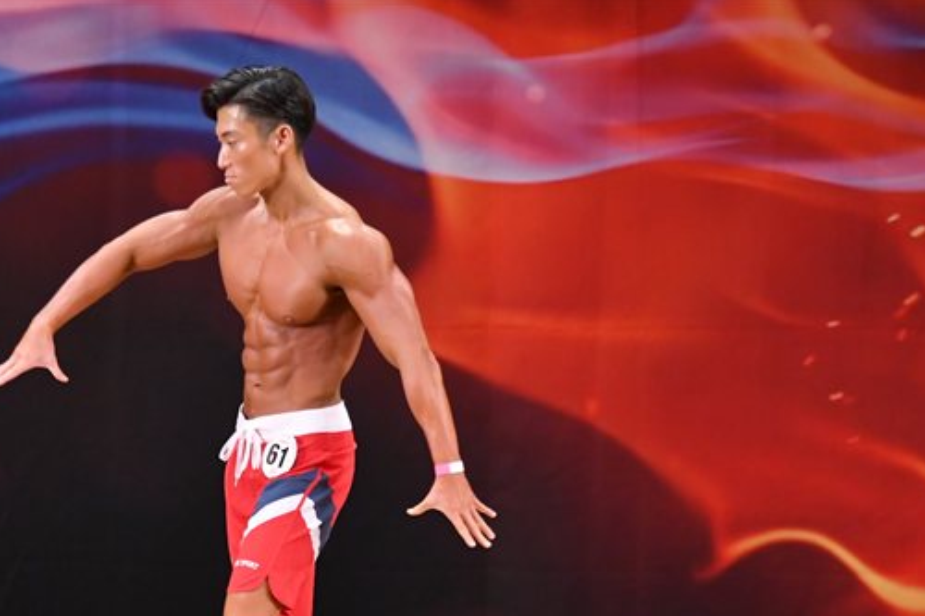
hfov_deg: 5.2
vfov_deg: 3.5
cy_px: 472
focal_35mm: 395
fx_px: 10145
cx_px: 302
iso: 3200
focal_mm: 170
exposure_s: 1/400
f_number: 5.6
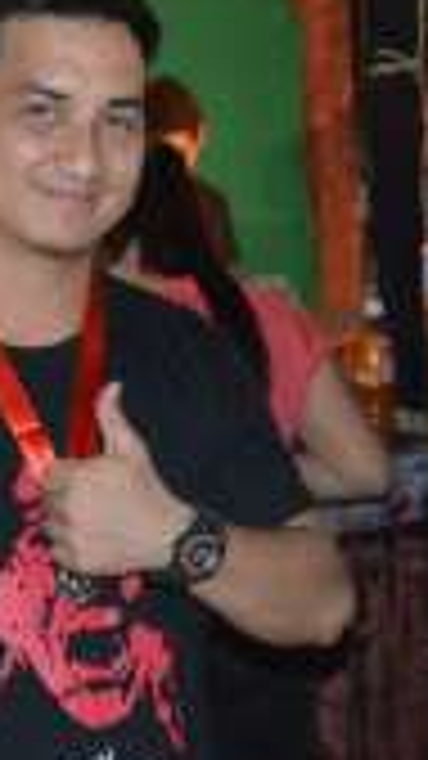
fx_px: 2402
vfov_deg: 17.8
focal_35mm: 119
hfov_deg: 10.2
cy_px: 614
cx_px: 270
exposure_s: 1/60
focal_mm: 20
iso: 3200
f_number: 3.8
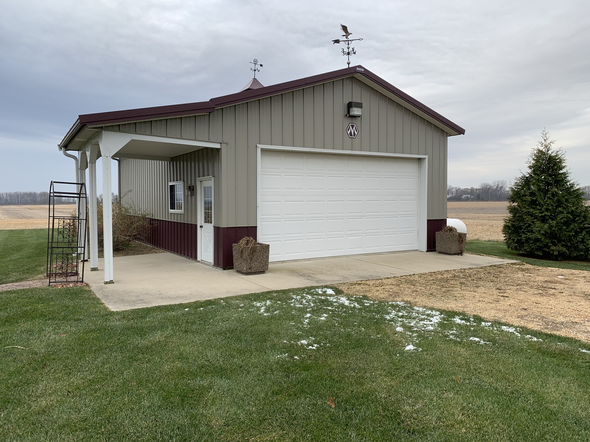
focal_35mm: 26
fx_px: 443
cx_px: 295
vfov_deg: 53.1
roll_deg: -0.6
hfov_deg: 67.3
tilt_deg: -0.4
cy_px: 221
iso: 25
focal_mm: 4.25
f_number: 1.8
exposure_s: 1/1136
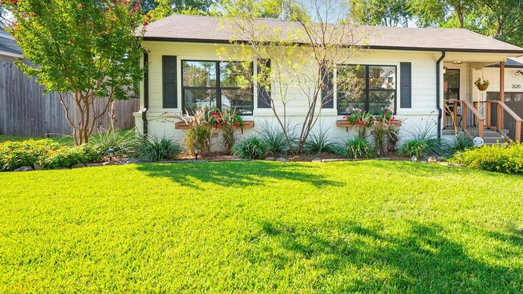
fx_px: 333
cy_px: 115
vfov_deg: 47.3
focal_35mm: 24
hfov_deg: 73.0
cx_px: 365
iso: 100
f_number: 7.1
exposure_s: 1/100
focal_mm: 16
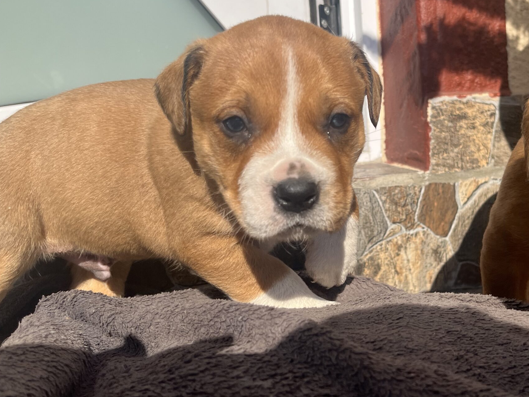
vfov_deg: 36.8
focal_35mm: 39
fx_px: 596
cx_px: 393
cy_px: 207
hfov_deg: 46.3
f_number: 1.6
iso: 50
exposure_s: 1/2268
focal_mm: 5.1
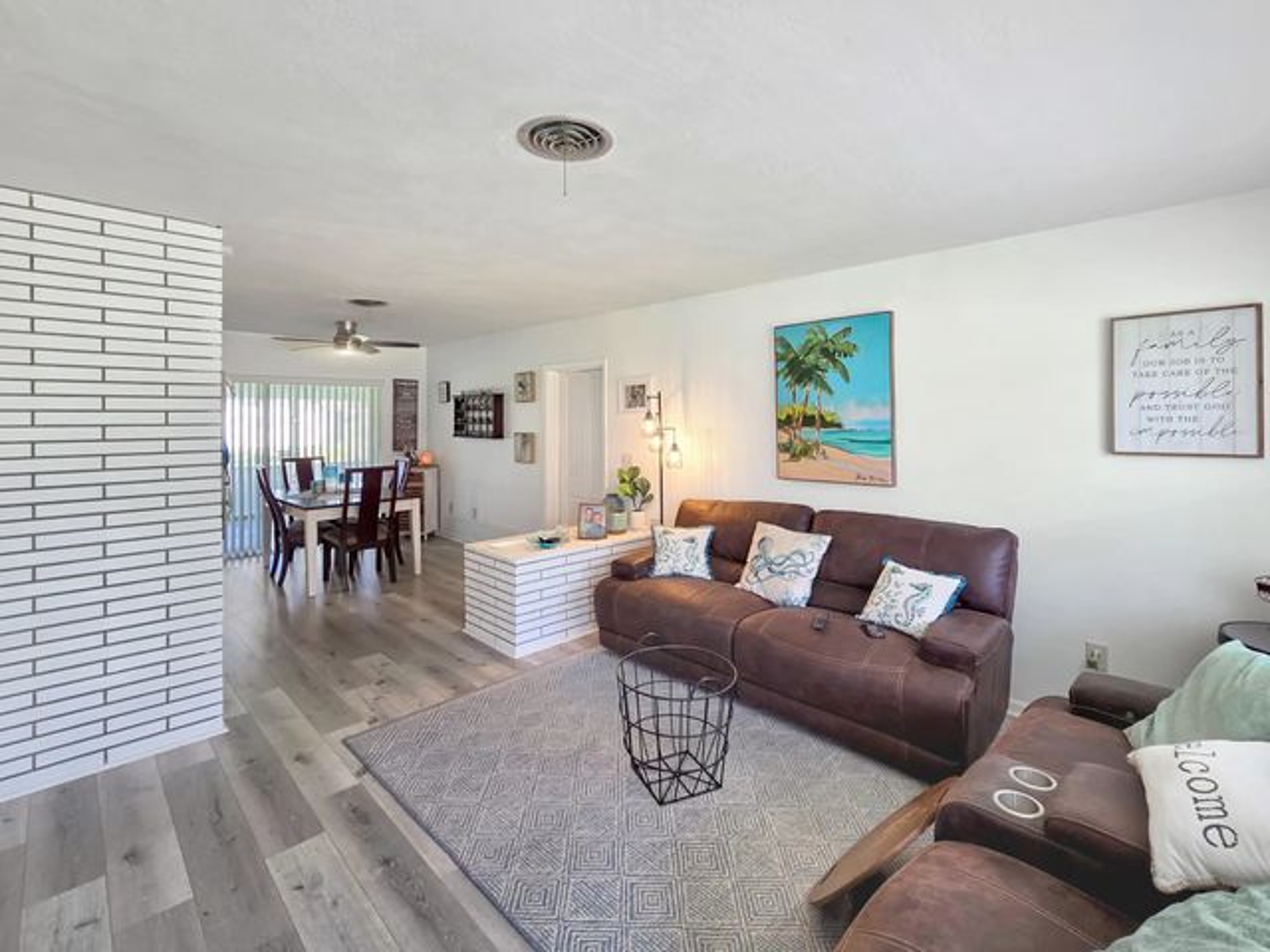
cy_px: 476
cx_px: 635
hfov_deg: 106.2
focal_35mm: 13
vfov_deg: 89.9
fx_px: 477
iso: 160
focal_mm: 2.2
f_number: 2.2
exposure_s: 1/120
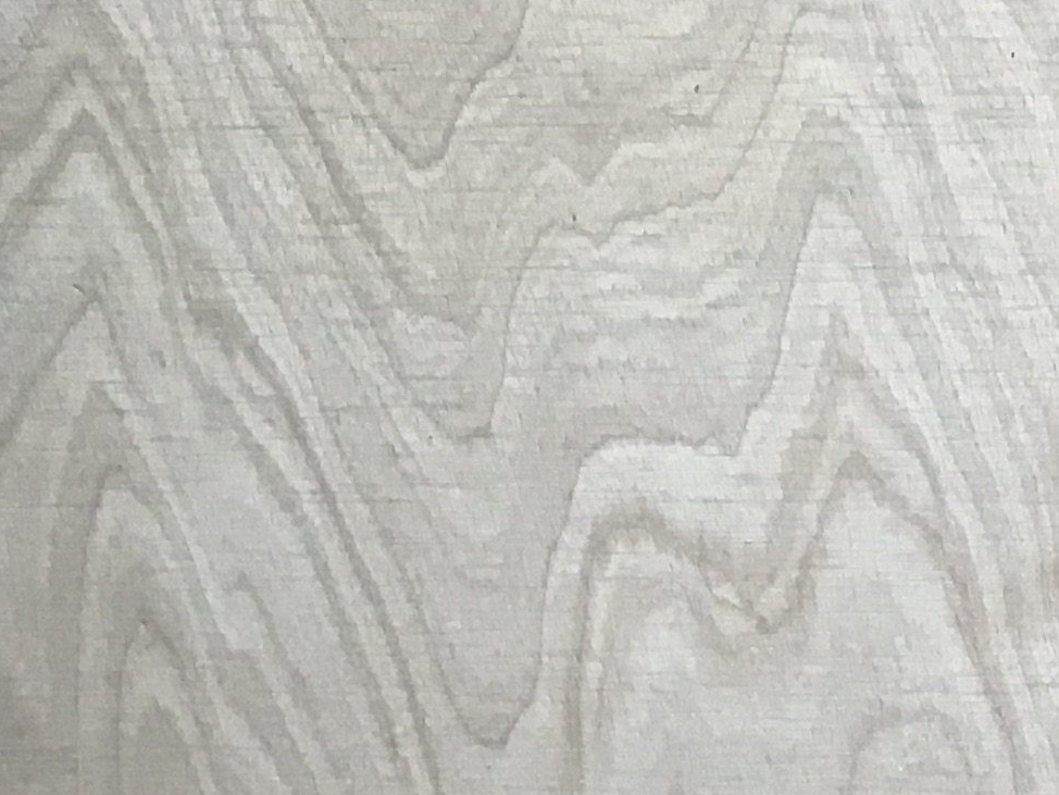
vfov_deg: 11.3
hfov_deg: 14.2
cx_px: 2003
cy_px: 1555
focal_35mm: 120
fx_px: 3672
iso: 50
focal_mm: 4.15
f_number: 2.2
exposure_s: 1/33
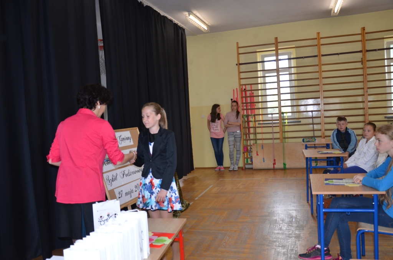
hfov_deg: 59.6
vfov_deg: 41.5
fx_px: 343
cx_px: 196
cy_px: 130
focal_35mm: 32
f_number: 3.8
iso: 400
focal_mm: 21
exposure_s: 1/125
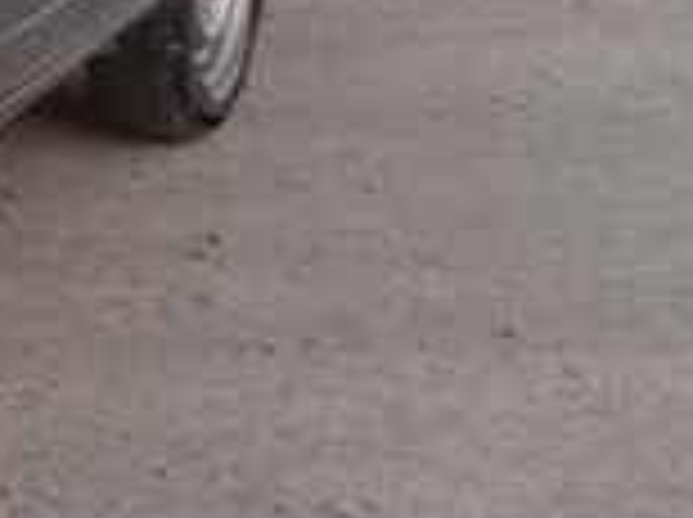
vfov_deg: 11.0
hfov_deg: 13.5
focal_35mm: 133
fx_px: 2658
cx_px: -508
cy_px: -61
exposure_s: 1/33
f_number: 2.2
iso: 100
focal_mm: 3.3
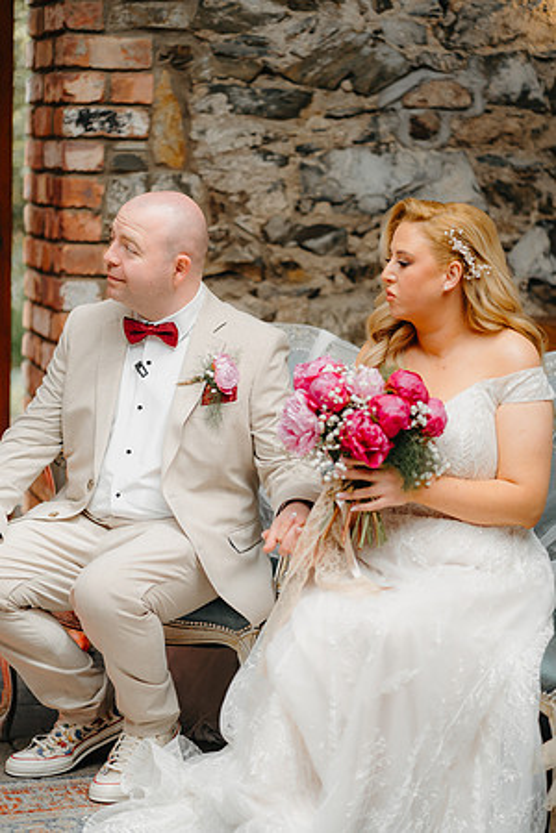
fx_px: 1969
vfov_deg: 23.9
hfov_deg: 16.1
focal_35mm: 85
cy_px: 416
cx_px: 278
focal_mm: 85
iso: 160
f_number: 2
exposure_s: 1/800
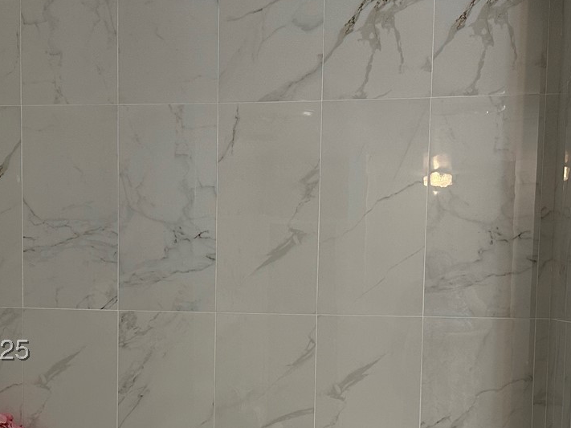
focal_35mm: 54
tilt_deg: -4.1
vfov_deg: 26.4
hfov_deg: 35.5
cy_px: 355
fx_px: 891
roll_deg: -1.0
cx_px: 266
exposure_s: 1/60
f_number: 1.78
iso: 160
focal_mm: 6.86
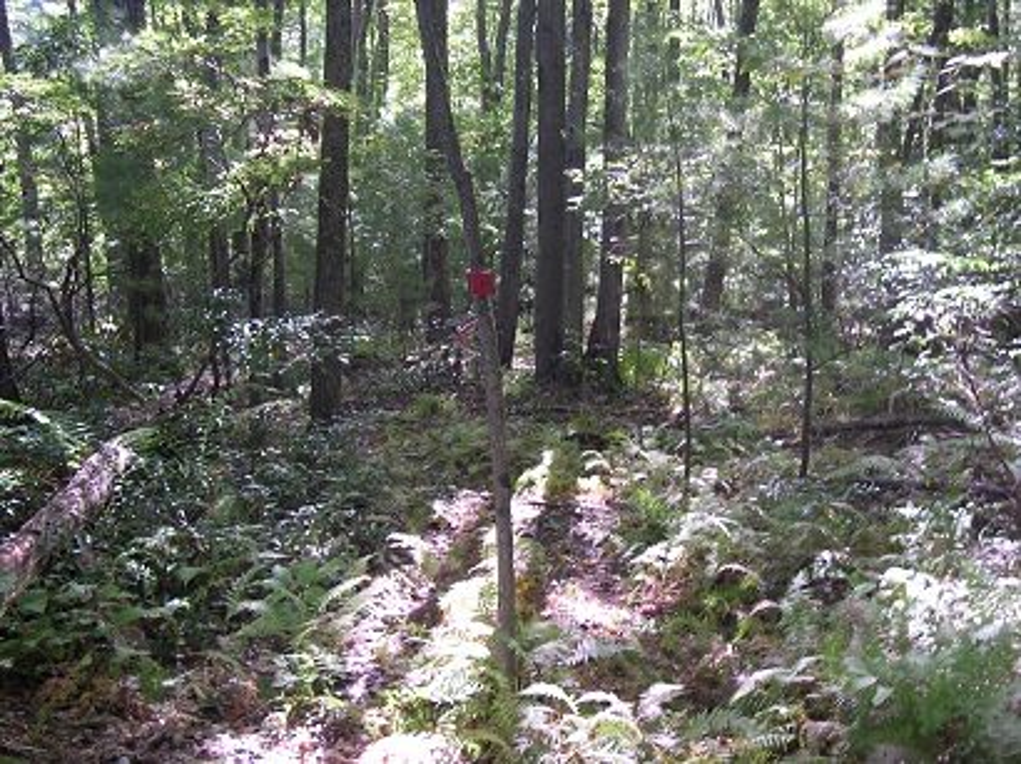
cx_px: 510
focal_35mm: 38
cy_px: 382
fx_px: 1120
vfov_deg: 37.7
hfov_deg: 49.0
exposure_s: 1/45.1
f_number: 2.8
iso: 100
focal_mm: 8
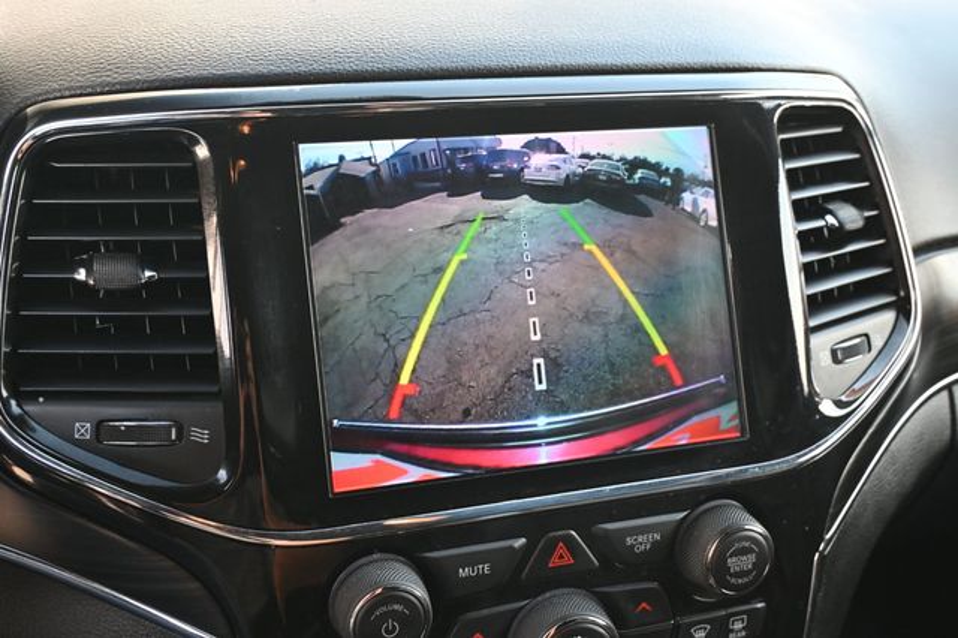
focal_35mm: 40
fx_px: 1057
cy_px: 319
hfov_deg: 48.7
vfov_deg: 33.6
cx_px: 479
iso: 800
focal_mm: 26.5
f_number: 4.5
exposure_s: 1/125
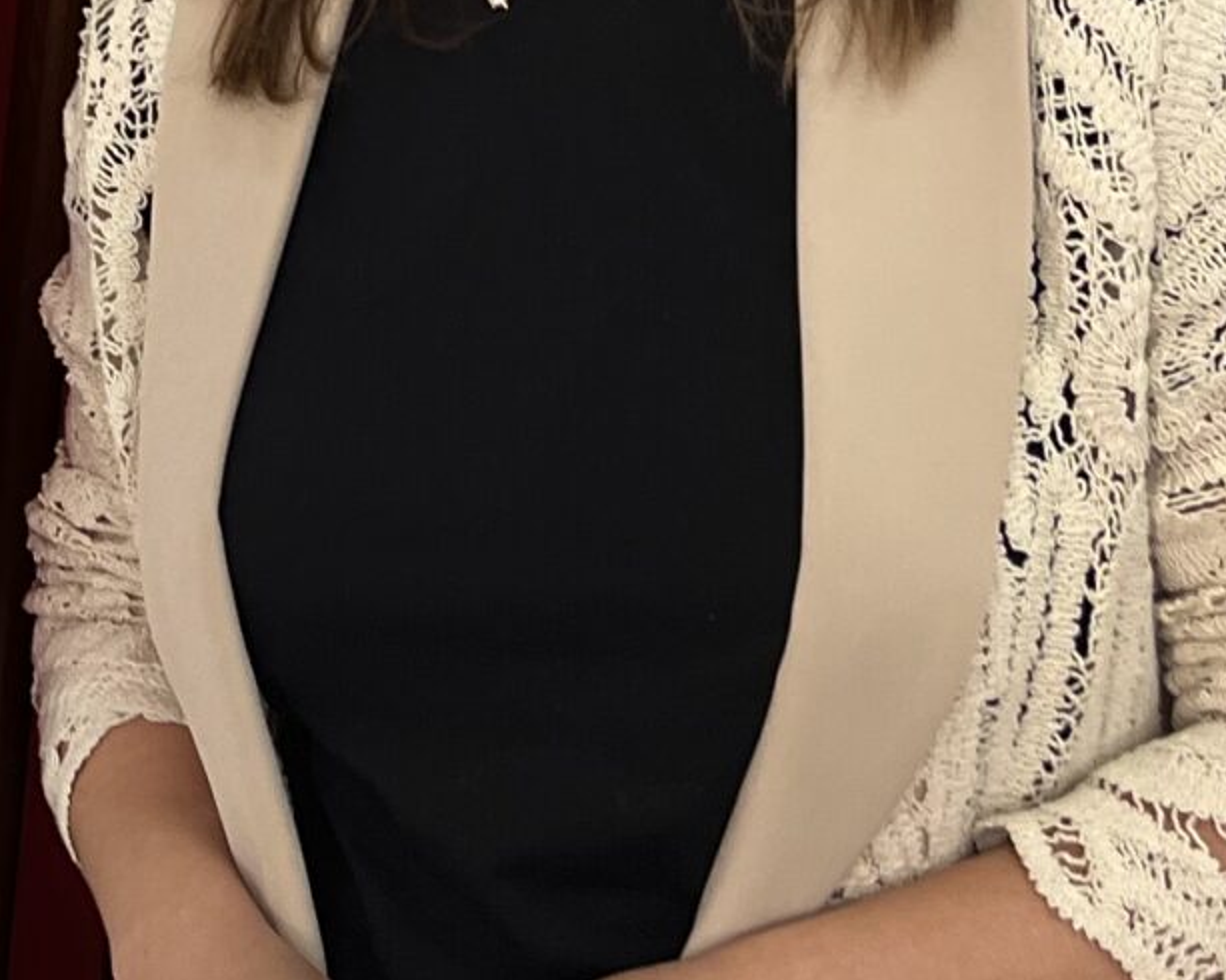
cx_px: -336
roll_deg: -0.5
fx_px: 3845
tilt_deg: +2.9
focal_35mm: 106
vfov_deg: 13.4
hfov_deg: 17.1
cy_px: -616
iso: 125
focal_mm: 5.7
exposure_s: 1/100
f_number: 1.5
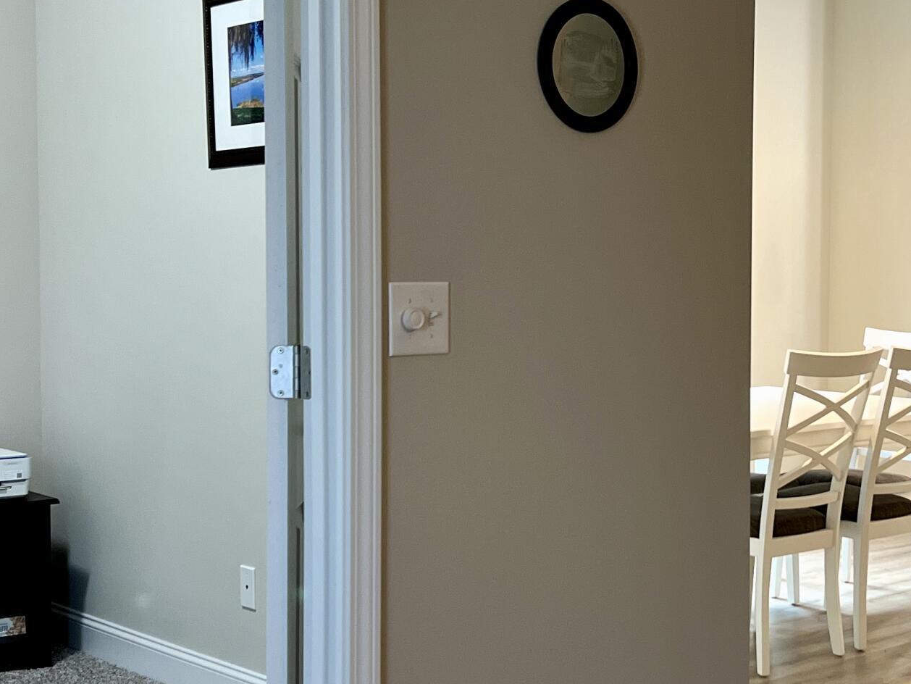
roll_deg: -0.5
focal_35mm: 62
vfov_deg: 23.7
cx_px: 680
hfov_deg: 30.7
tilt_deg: -3.3
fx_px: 1632
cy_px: 346
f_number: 1.5
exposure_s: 1/60
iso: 160
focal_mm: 5.7
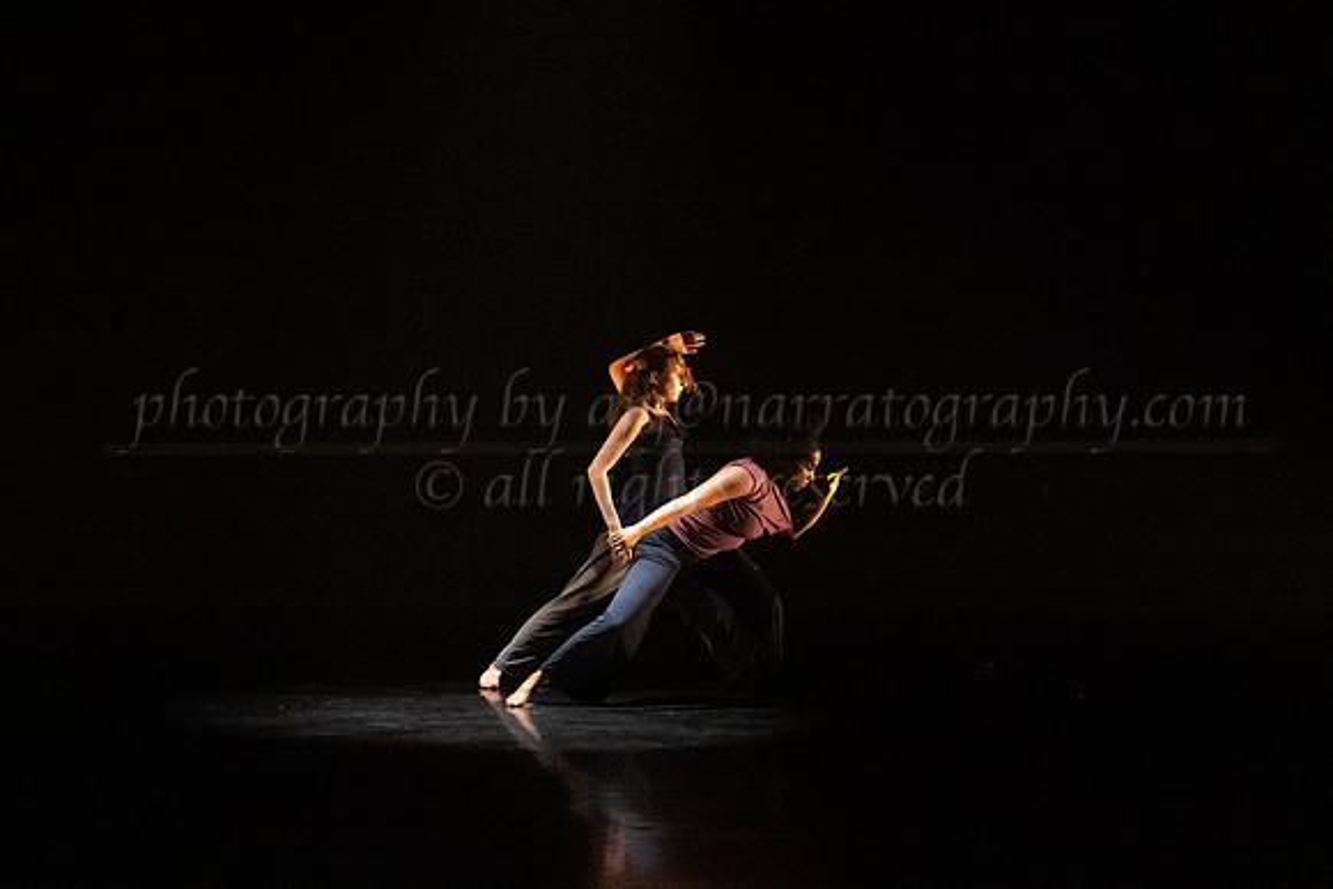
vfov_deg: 13.0
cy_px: 456
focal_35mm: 106
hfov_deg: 19.3
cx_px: 673
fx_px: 3917
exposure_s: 1/320
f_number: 3.5
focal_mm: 75
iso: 4000
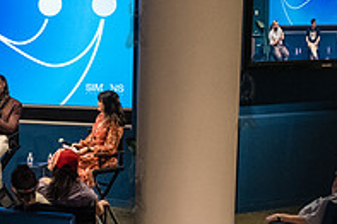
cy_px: 100
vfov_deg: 15.5
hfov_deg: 21.2
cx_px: -86
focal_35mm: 88
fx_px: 823
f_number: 3.5
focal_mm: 29
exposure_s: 1/250
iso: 6400
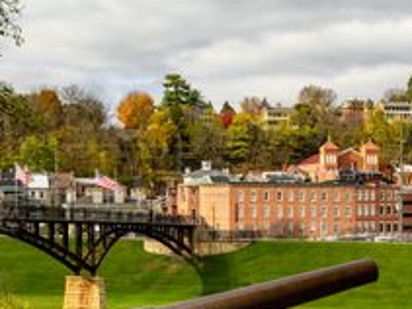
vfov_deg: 19.0
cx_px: 314
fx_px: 916
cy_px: 212
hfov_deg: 25.0
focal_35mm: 77
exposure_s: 1/1250
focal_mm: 22
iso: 100
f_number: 4
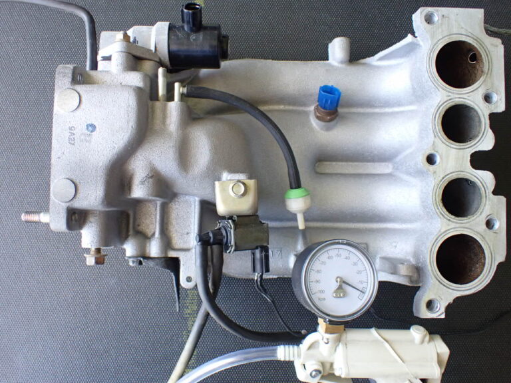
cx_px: 256
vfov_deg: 46.8
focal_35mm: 30
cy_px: 192
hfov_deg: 60.0
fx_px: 443
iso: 250
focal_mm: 5.4
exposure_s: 1/125
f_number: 2.3
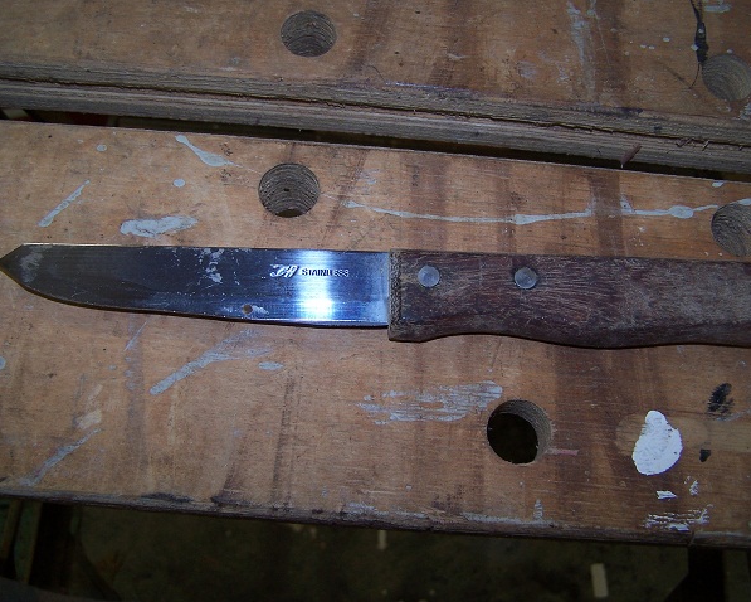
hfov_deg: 45.8
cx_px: 377
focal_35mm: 40
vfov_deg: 37.4
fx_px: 889
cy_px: 302
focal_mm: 6.3
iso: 80
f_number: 2.8
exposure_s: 1/60
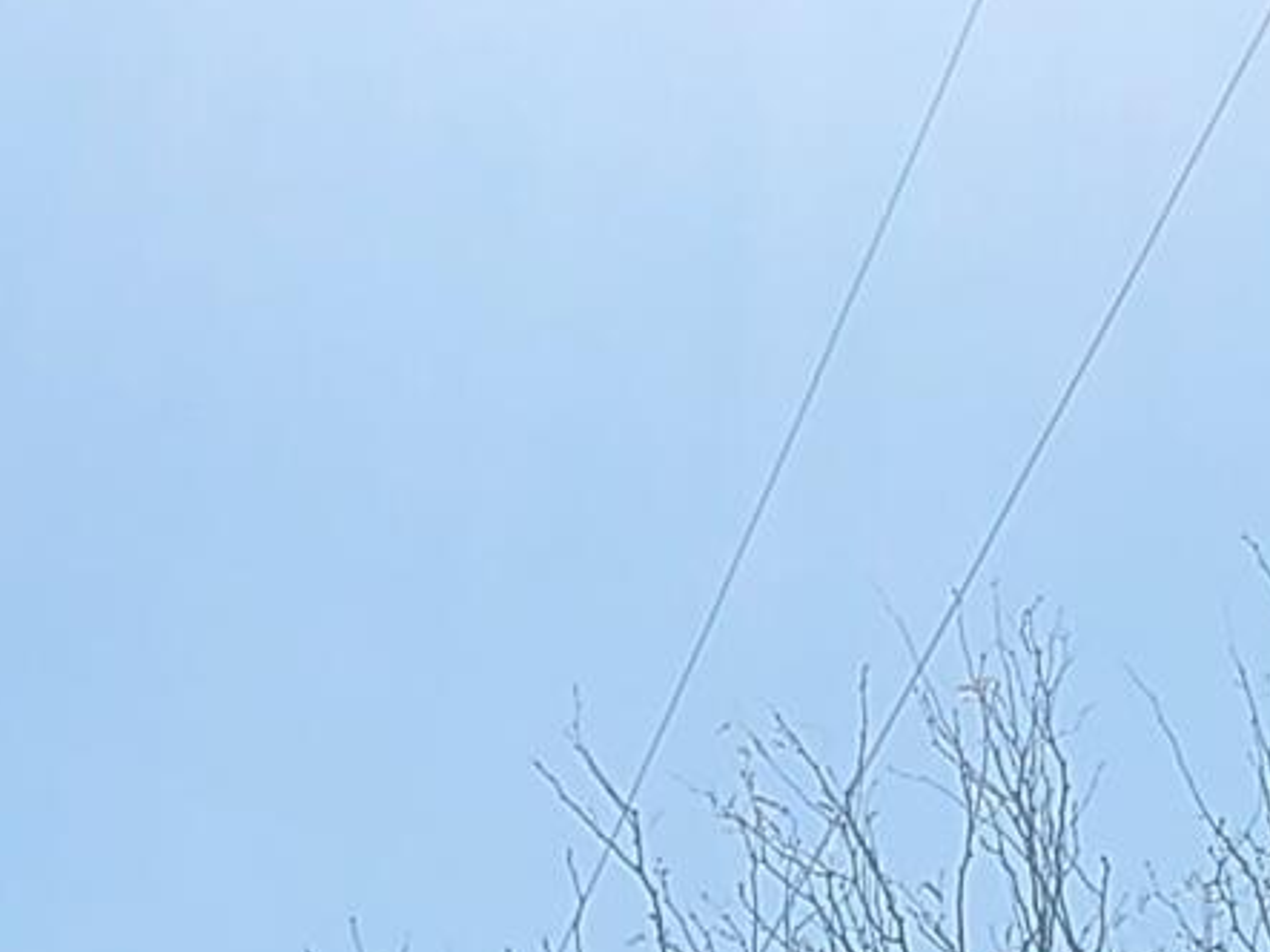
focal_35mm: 176
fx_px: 6455
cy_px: 2156
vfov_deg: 7.9
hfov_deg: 11.1
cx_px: 1388
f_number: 2.4
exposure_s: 1/1834
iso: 50
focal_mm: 4.3
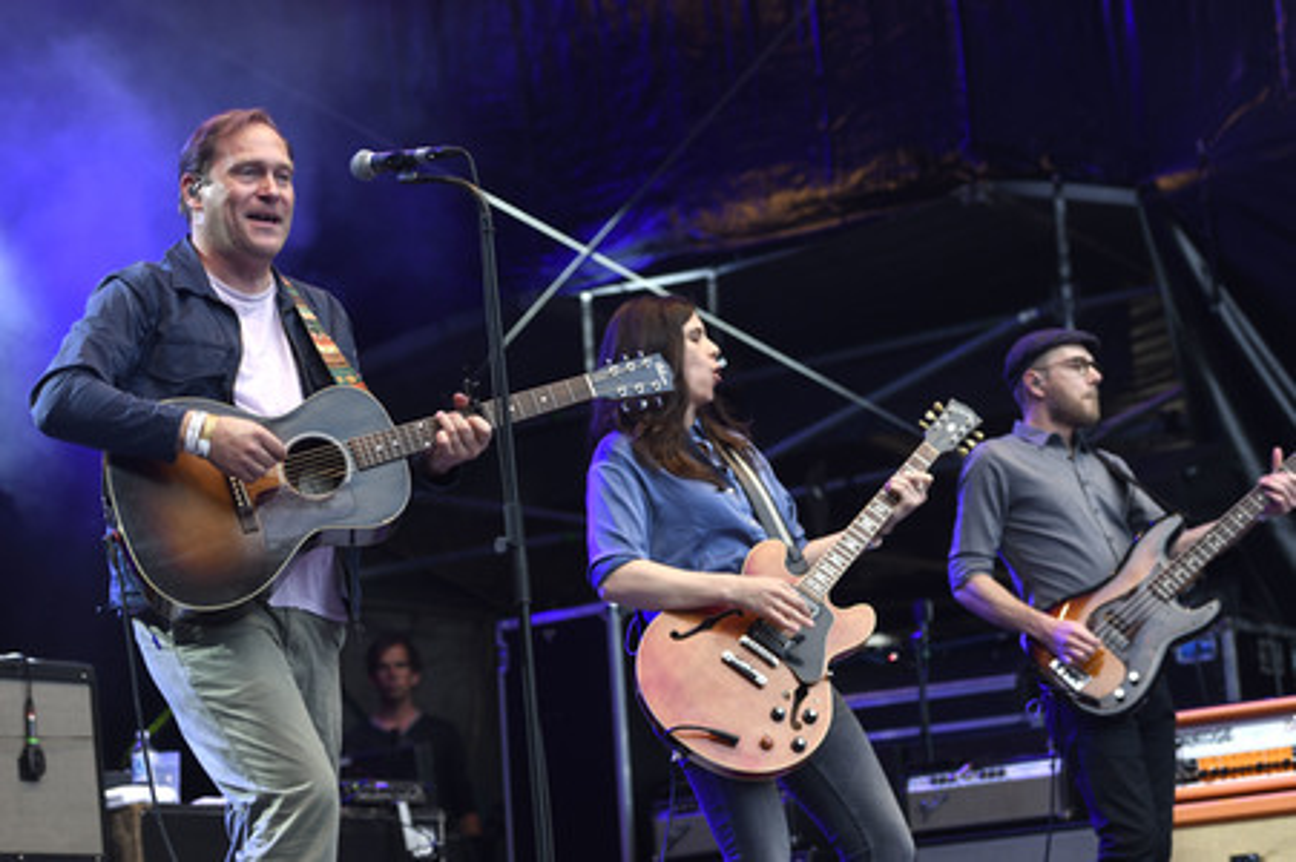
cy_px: 431
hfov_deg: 23.9
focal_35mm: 85
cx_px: 648
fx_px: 3058
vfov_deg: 16.0
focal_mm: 85
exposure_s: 1/500
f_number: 3.5
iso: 800
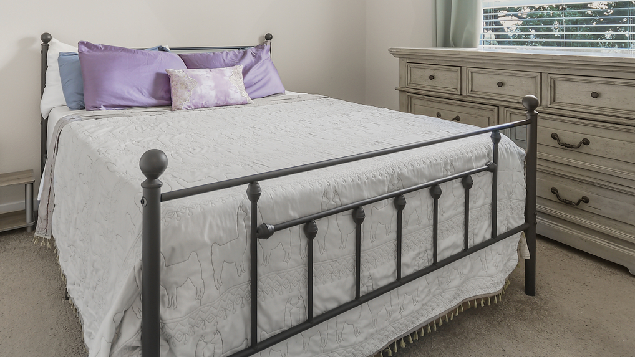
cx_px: 293
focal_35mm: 25
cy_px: 21
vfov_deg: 41.5
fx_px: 421
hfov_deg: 73.9
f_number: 5
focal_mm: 10
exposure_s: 1/3
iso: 125
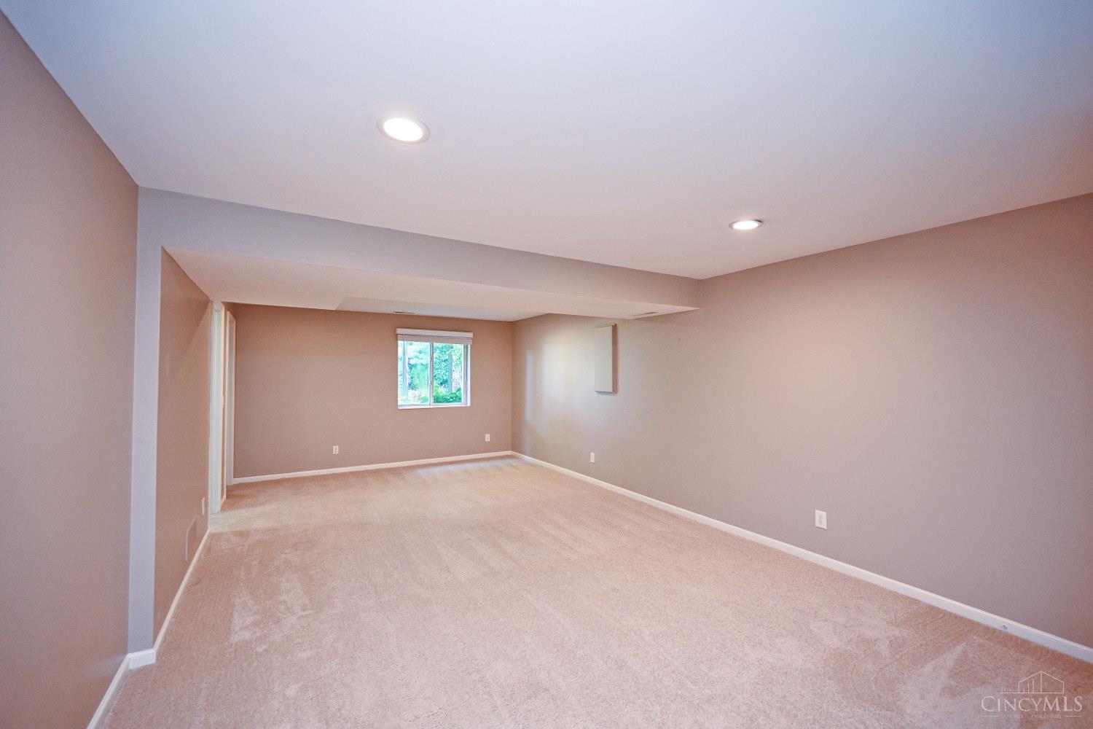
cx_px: 546
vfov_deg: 81.2
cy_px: 364
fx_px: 425
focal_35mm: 14
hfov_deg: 104.3
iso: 1100
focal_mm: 14
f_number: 4
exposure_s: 1/60
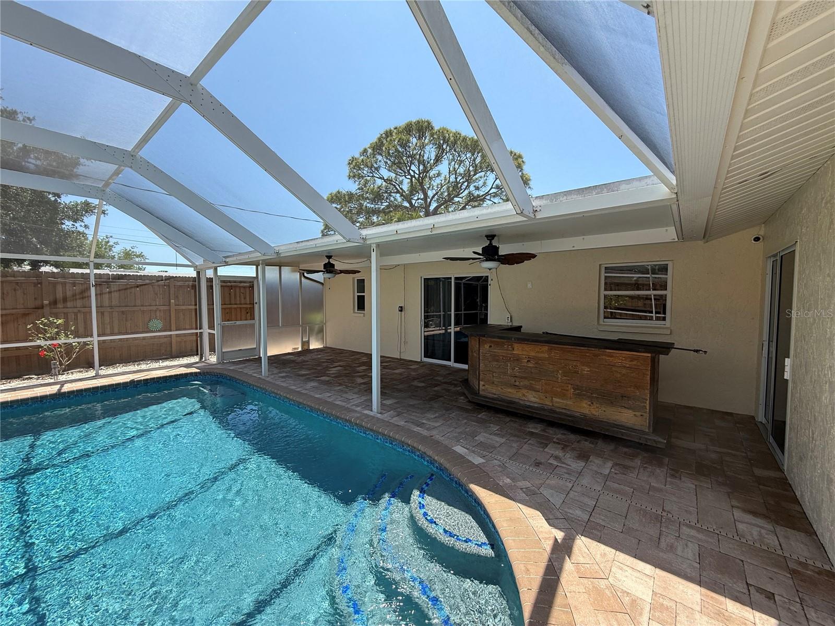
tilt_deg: -1.9
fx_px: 338
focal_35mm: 14
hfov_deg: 102.1
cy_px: 313
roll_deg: -1.0
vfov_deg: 85.7
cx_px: 418
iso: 64
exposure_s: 1/506
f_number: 2.2
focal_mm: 2.22
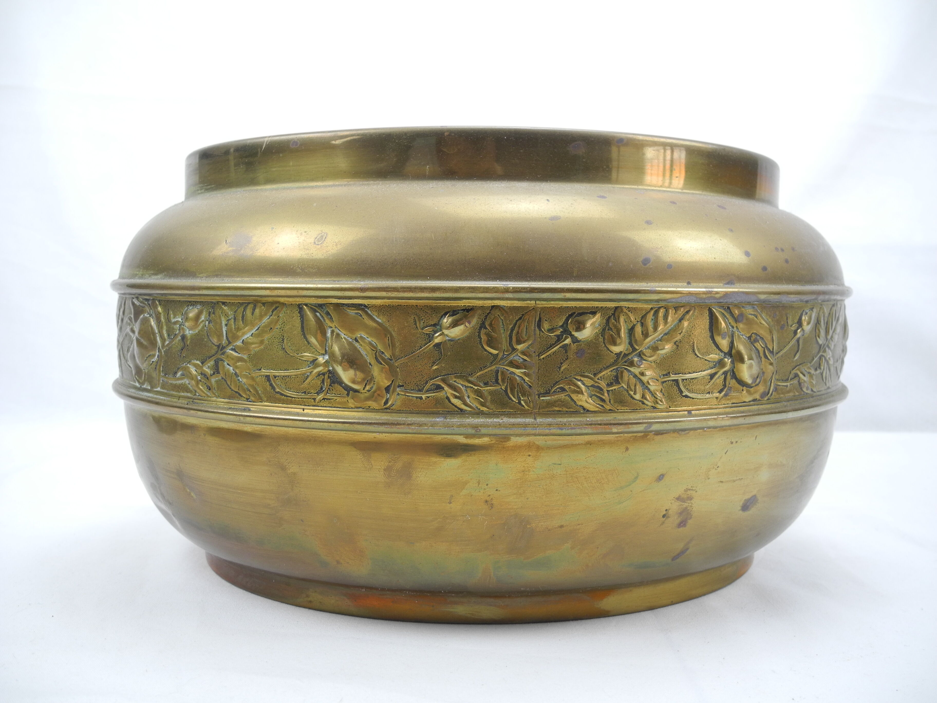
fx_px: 758
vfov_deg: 49.7
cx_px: 468
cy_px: 352
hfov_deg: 63.4
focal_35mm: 28
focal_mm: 6
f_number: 2.8
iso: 100
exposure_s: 1/46
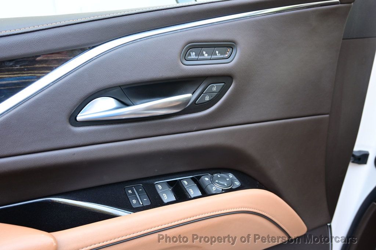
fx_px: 313
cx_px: 188
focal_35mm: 30
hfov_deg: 61.9
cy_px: 125
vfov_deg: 43.6
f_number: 3.8
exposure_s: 1/30
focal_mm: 20
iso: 160
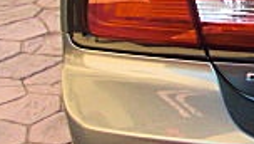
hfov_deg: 11.7
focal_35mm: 165
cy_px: 3
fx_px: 1113
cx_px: 500
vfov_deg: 7.4
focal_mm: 6.3
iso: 50
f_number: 2.8
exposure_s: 1/60
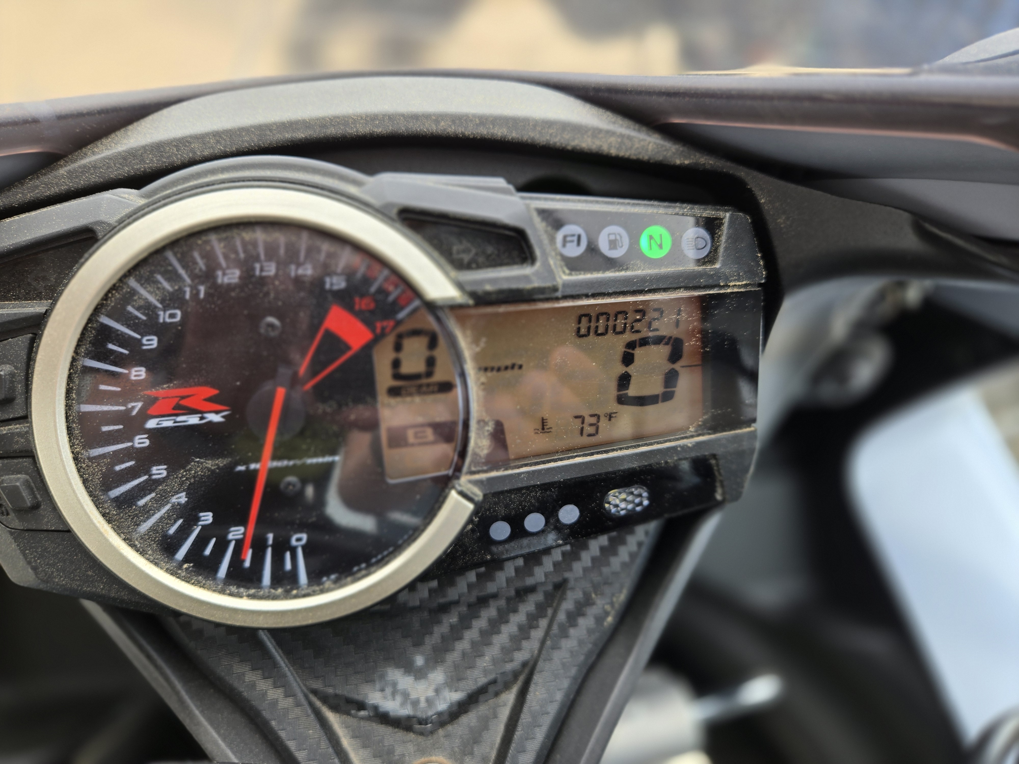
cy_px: 382
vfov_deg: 58.9
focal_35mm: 23
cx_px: 510
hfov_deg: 73.9
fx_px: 677
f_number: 1.8
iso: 25
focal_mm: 5.4
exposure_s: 1/174
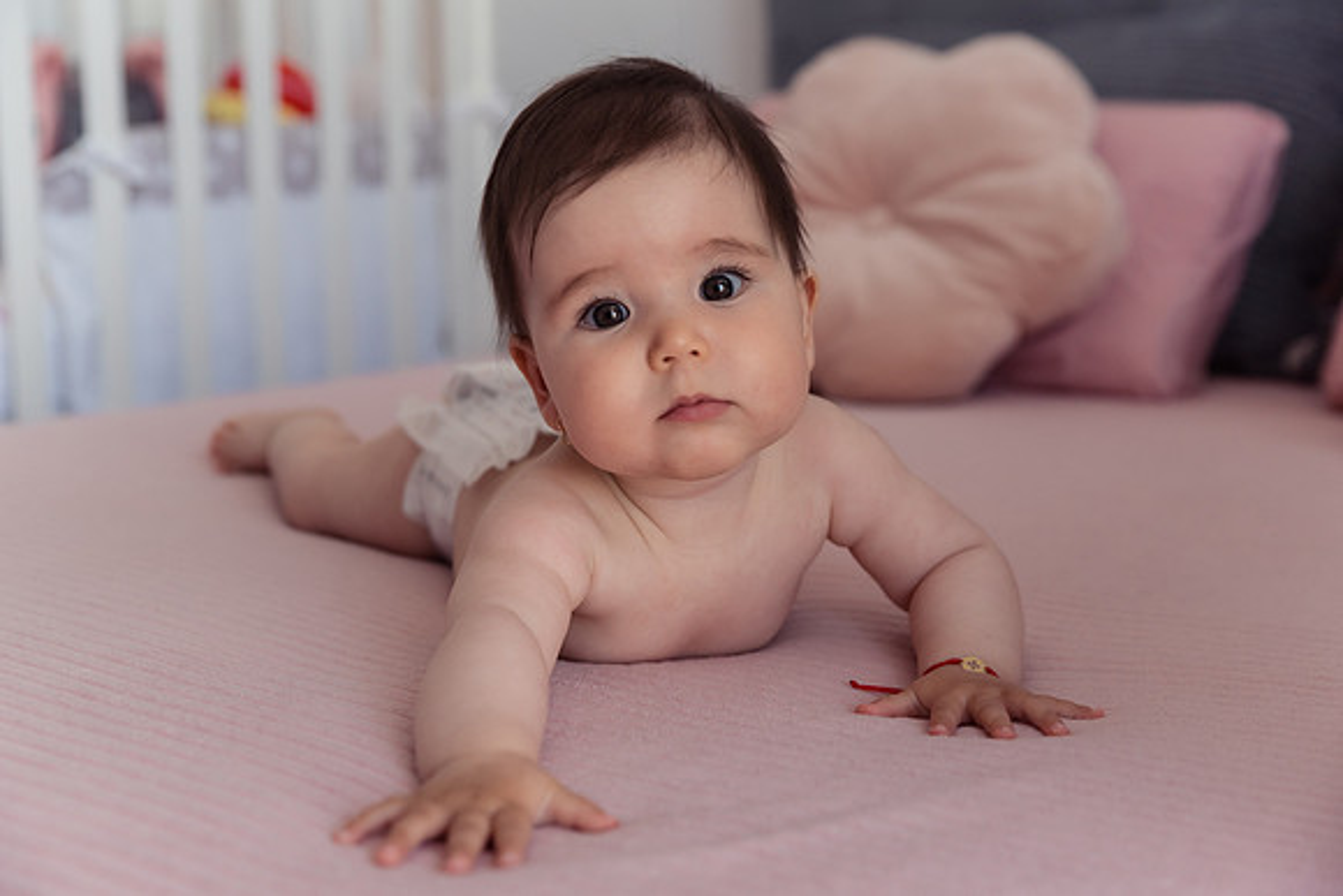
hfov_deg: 37.3
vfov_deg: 25.3
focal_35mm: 53
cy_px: 448
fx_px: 1992
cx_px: 661
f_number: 3.2
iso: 800
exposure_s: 1/250
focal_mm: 52
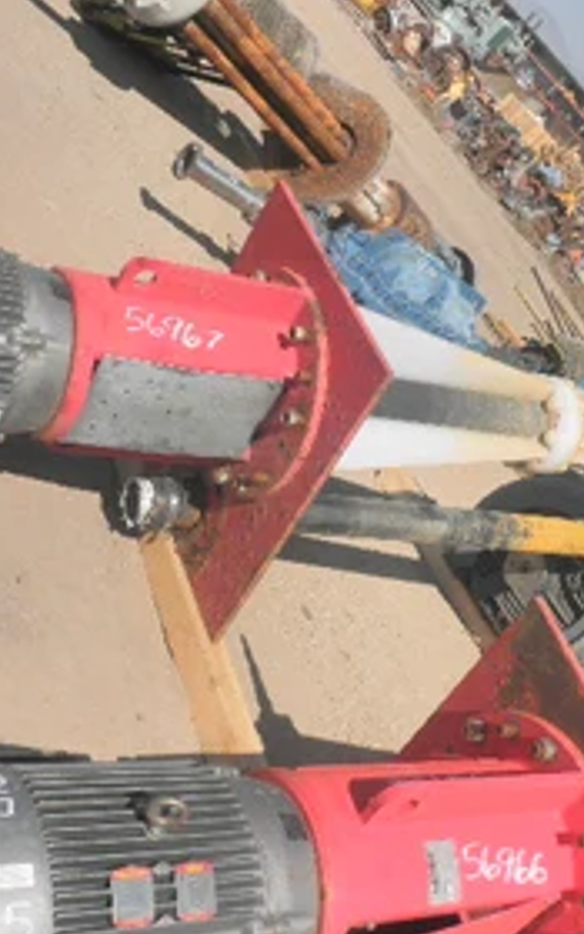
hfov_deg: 24.4
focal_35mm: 53
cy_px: 440
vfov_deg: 38.2
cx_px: 334
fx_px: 1350
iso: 64
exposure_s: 1/160
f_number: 9.1
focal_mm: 6.1
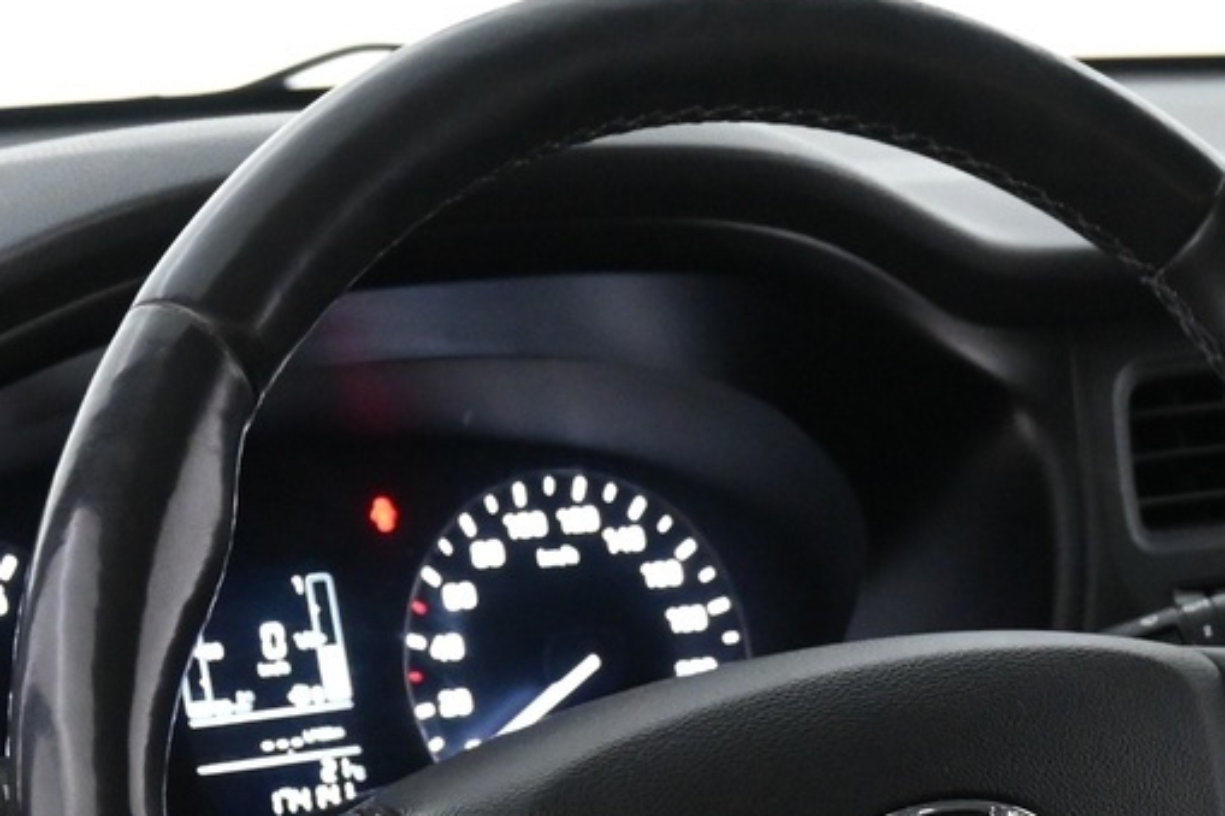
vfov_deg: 12.1
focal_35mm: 107
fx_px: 3653
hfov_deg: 19.0
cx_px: 850
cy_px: 1228
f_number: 4
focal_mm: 22.5
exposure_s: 1/40
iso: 2800
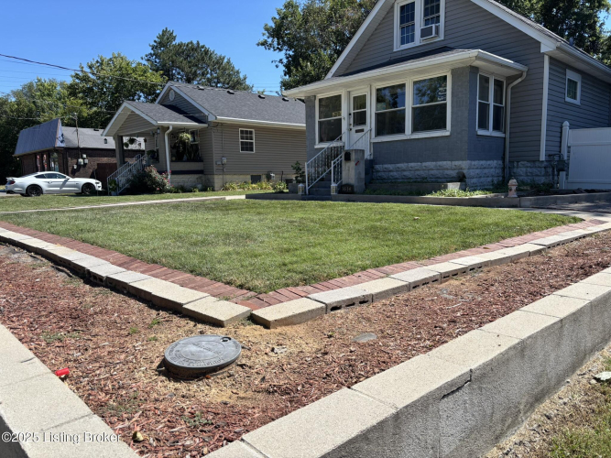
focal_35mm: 26
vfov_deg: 53.0
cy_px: 229
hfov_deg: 67.3
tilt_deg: -7.3
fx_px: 459
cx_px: 306
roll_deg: +0.8
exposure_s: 1/2710
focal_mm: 5.96
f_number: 1.6
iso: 50
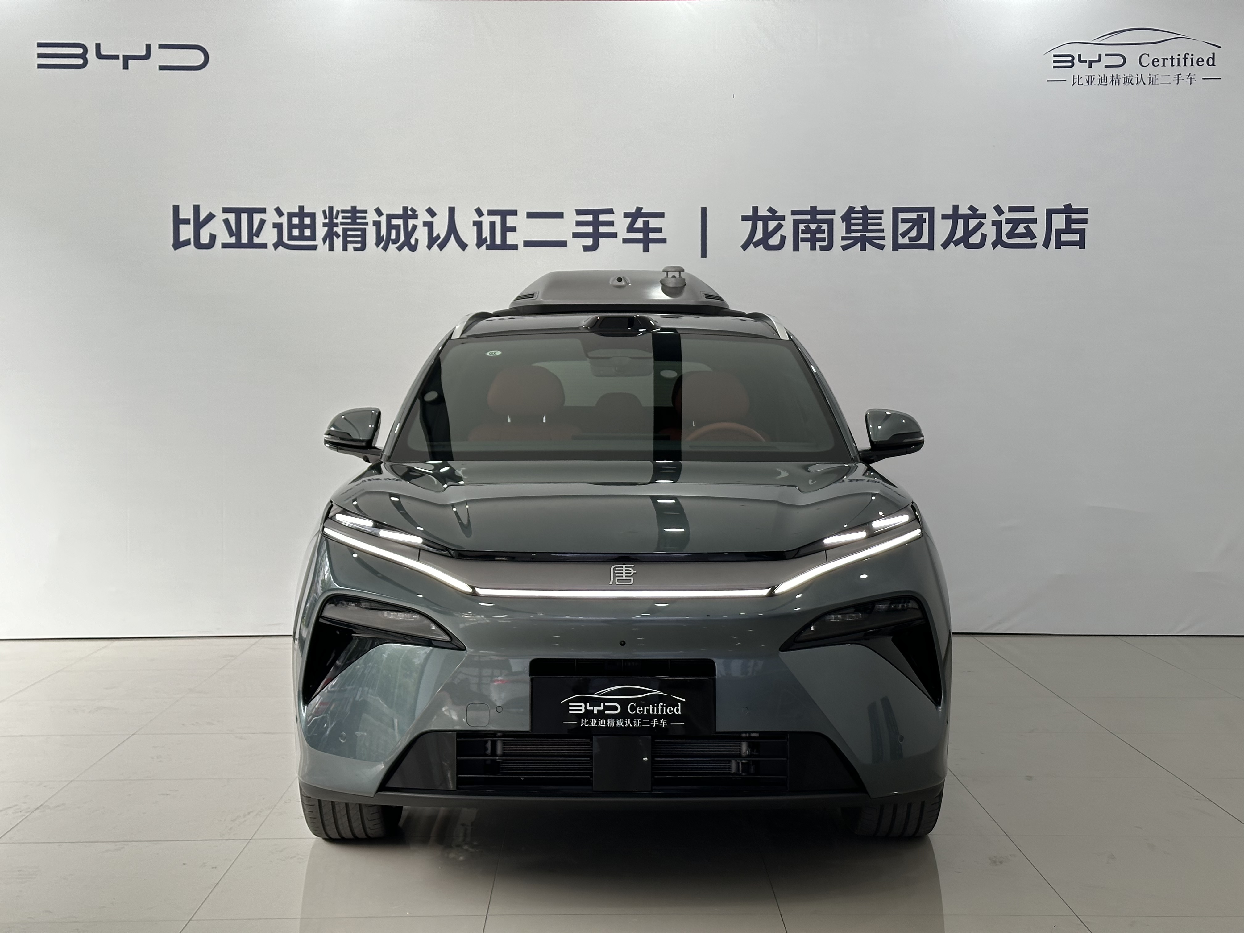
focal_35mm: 48
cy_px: 466
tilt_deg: -2.6
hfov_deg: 39.7
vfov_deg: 30.3
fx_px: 1725
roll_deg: +0.4
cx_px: 622
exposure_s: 1/183
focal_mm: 6.86
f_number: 1.78
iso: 80
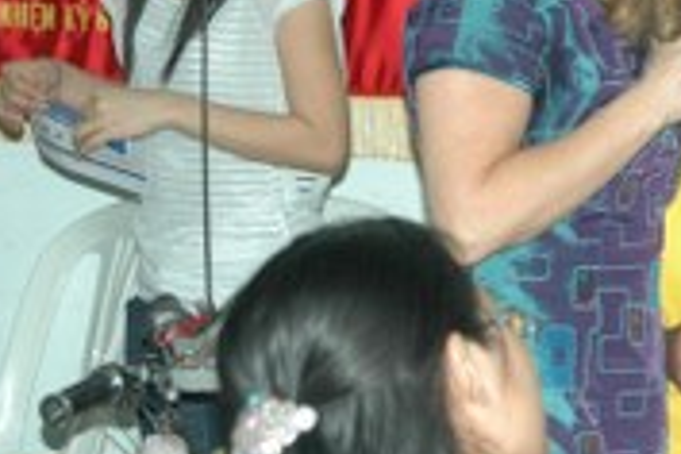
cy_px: 6
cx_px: 604
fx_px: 3991
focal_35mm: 211
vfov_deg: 6.5
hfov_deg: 9.7
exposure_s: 1/60
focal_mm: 52
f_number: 5
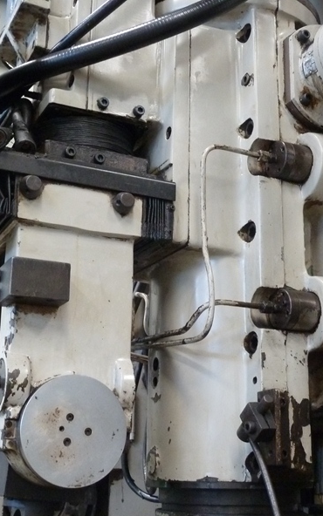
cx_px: 184
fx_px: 746
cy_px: 261
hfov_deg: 24.4
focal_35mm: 53
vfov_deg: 38.2
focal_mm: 6.1
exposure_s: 1/15
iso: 500
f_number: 3.6
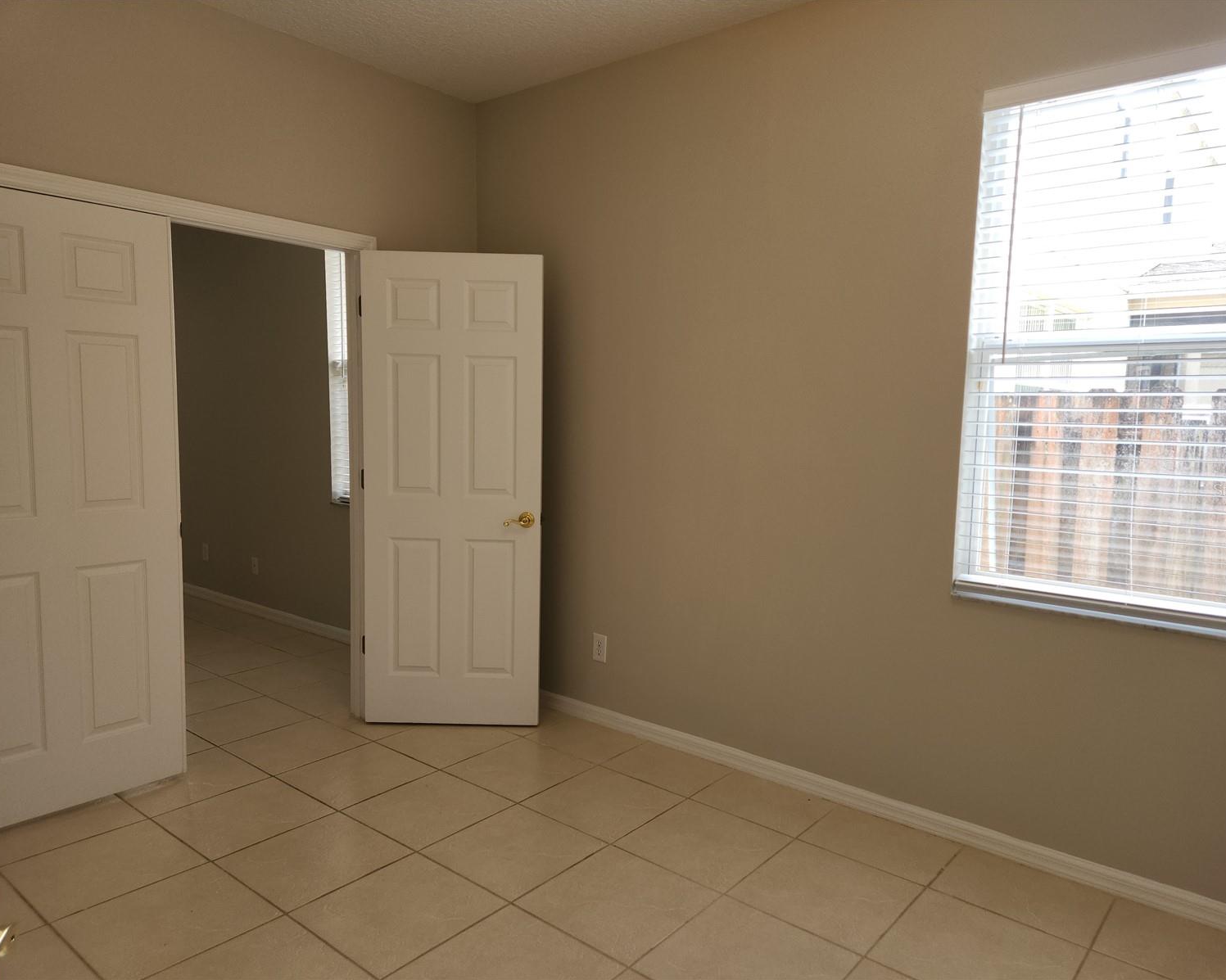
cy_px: 490
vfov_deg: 58.8
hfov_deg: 70.3
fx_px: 871
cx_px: 636
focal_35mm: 24
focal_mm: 5.4
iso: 25
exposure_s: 1/60
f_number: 1.8
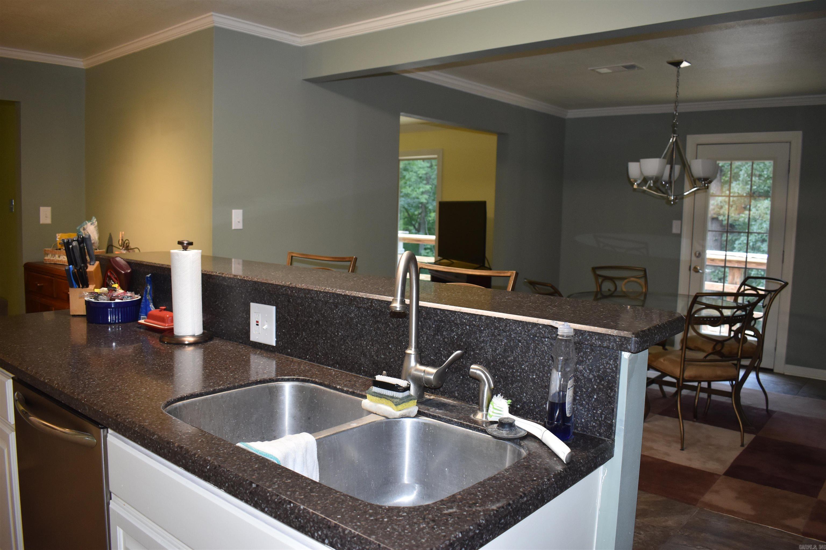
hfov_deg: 67.4
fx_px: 619
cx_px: 413
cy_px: 275
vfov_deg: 47.9
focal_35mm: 27
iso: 800
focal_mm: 18
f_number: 4
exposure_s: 1/60
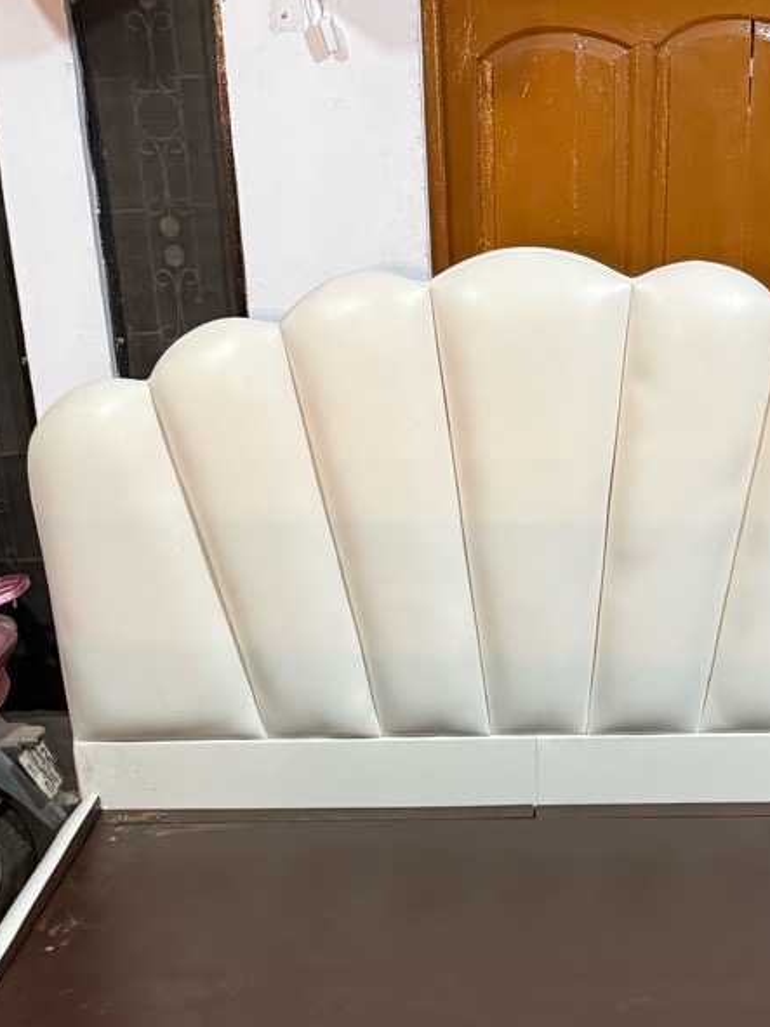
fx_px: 1543
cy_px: 792
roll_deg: +1.3
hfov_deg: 27.9
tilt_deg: -24.6
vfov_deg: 35.8
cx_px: 490
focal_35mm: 52
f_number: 1.78
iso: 500
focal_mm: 6.76
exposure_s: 1/50
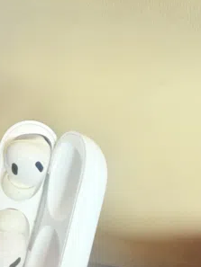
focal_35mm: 43
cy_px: 142
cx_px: 58
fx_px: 333
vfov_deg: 43.8
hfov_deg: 33.1
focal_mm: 2.22
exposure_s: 1/99
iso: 320
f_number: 2.2
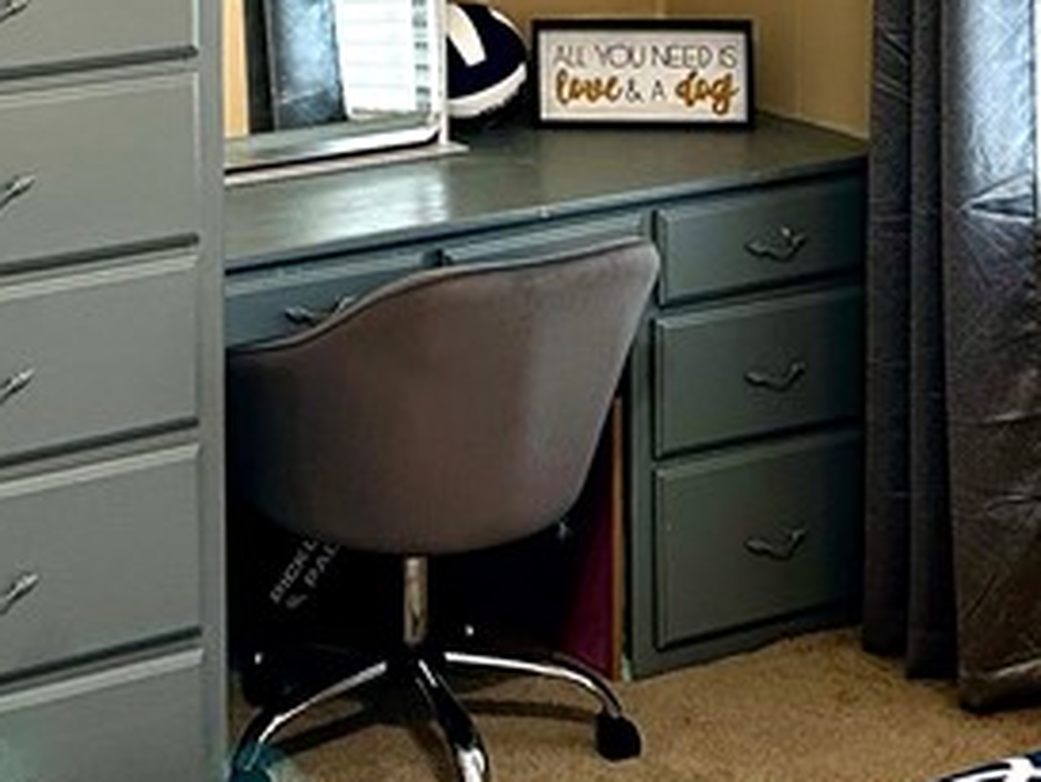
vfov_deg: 15.7
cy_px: -202
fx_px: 2708
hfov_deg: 21.7
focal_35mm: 90
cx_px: 378
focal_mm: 6.86
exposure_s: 1/60
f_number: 1.78
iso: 250
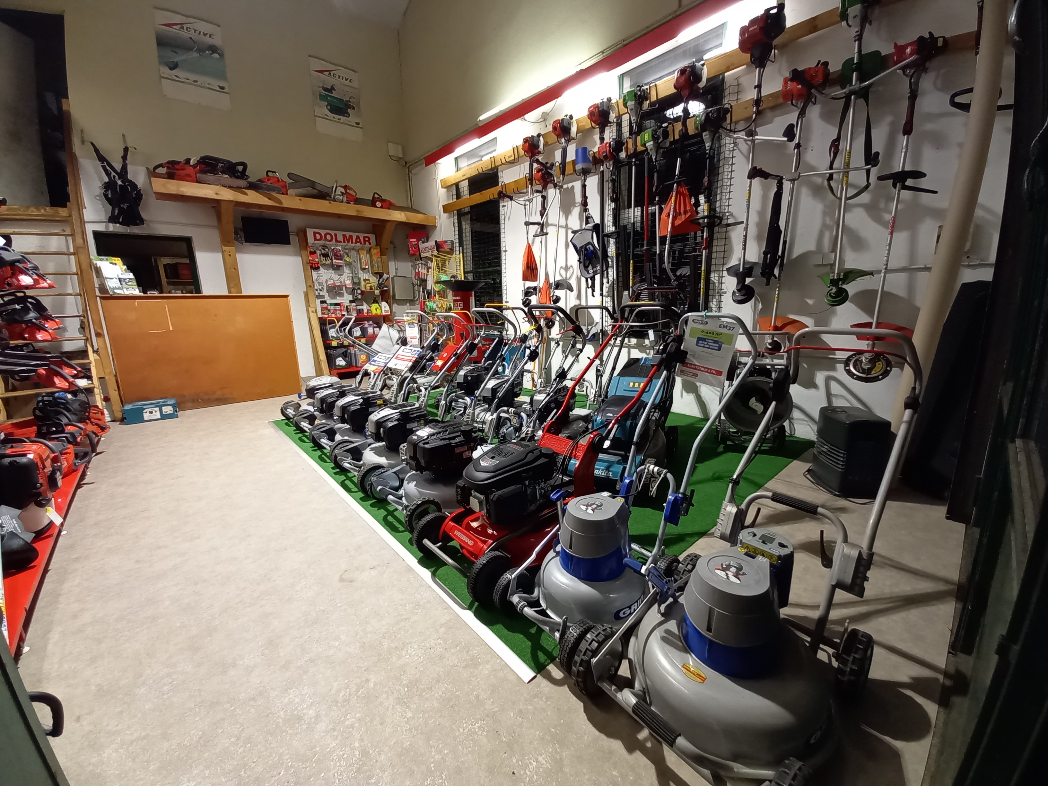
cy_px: 393
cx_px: 524
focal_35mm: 13
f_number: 2.2
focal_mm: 1.42
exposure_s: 1/33
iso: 250
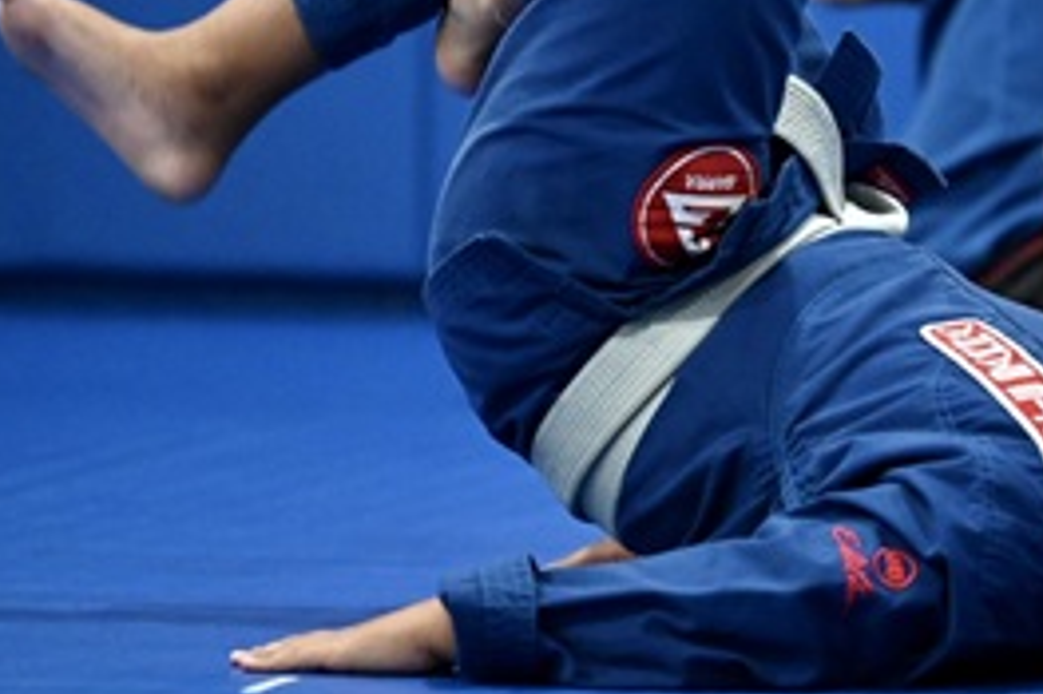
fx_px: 13232
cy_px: 83
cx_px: 825
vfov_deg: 3.0
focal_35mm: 457
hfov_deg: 4.5
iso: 8000
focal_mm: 200
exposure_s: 1/500
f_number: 2.8
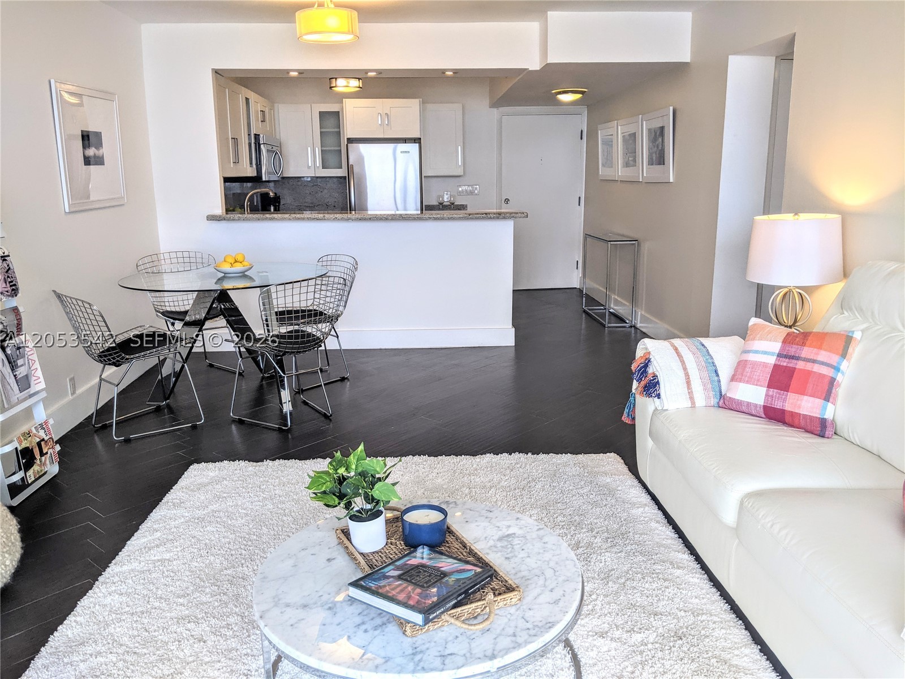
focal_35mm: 27
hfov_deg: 65.3
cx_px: 452
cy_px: 340
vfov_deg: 51.4
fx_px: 706
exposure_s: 1/120
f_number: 1.8
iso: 63
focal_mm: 4.44
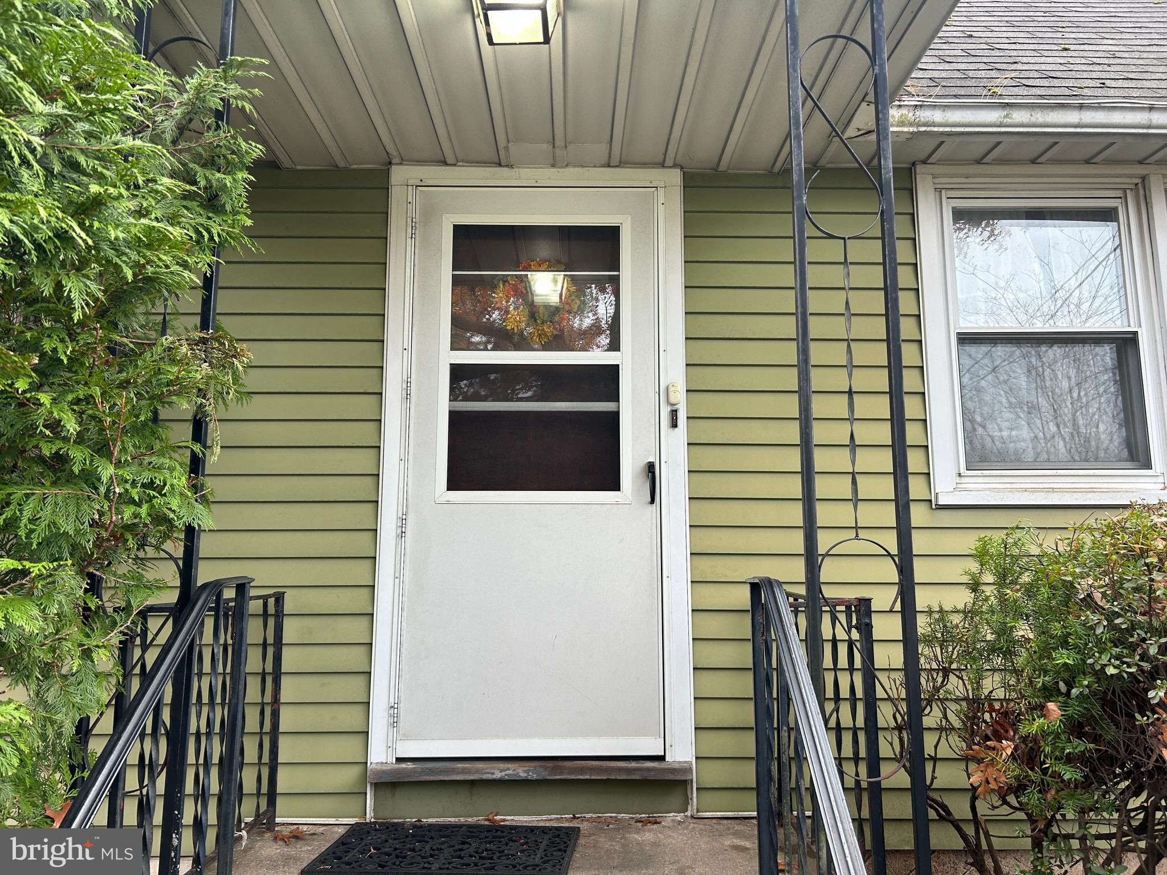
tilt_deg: +7.7
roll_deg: +0.3
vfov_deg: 53.1
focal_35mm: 26
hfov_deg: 67.3
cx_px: 584
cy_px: 438
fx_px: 877
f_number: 1.5
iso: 50
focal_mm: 5.7
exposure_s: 1/121
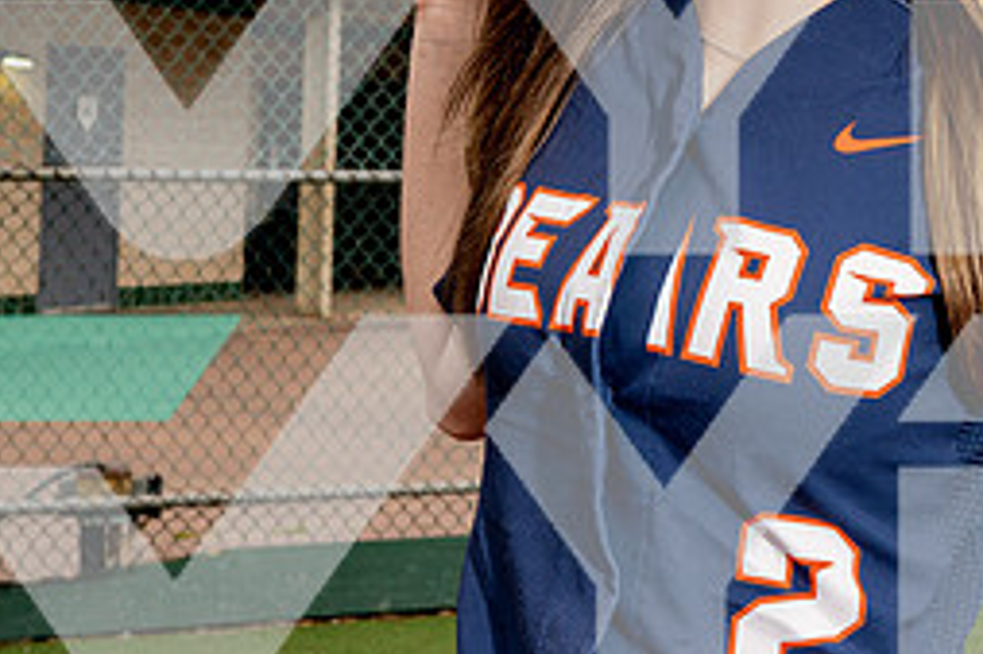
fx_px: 2183
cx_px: 836
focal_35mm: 80
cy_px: 52
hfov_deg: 24.8
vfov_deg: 16.8
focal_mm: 35
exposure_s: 1/250
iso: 125
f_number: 8
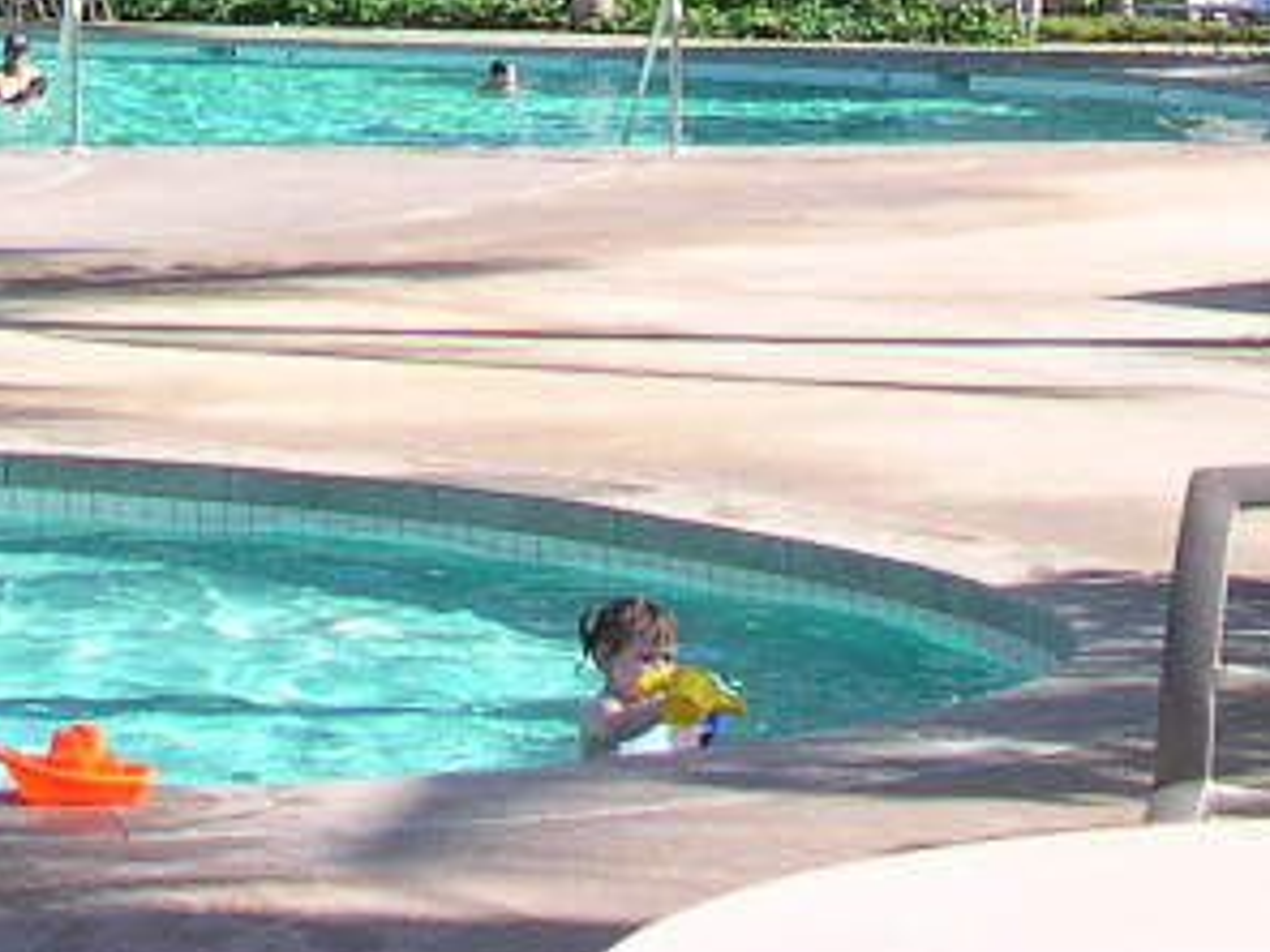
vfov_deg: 10.9
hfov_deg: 15.3
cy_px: -665
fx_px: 4696
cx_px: 335
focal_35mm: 128
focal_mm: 5.6
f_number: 4.5
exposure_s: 1/234
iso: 100
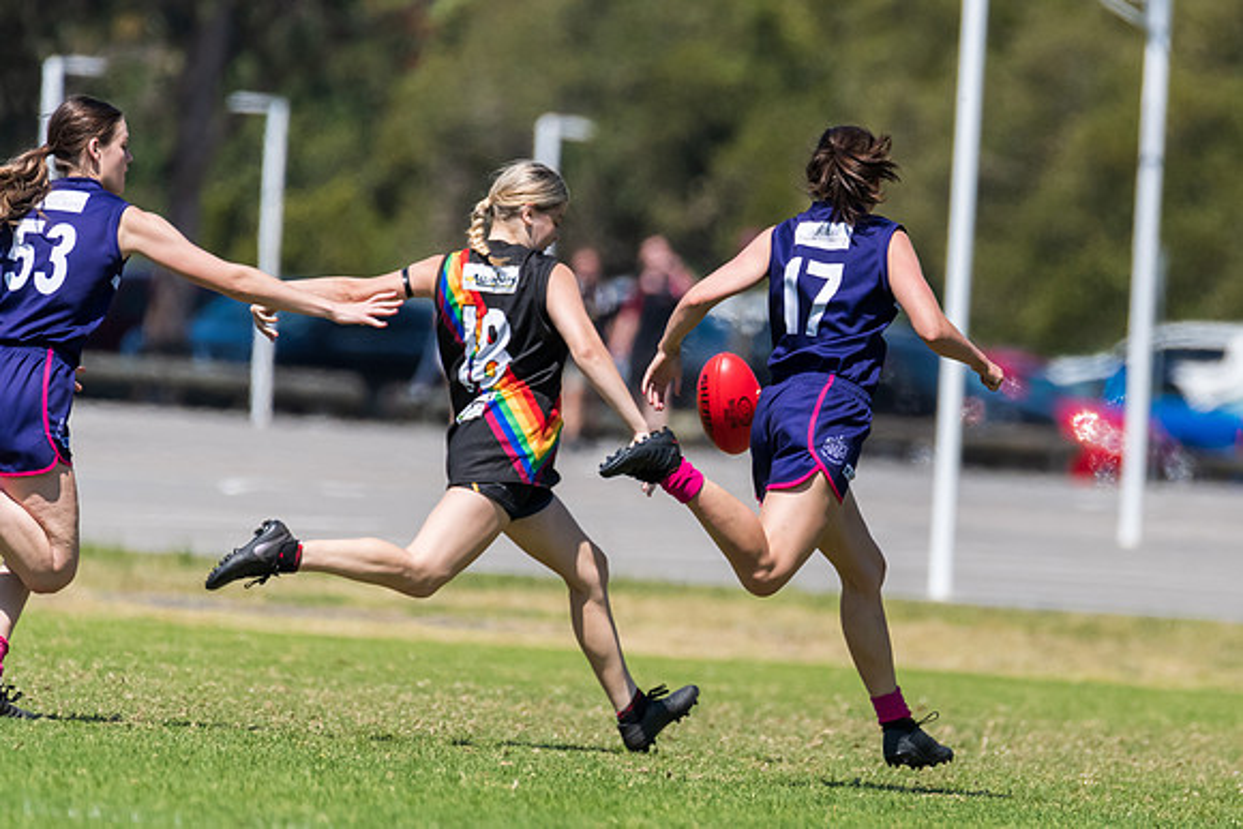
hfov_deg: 2.2
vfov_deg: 1.5
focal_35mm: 942
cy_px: 470
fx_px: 32516
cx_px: 975
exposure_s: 1/3200
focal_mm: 600
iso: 800
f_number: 6.3
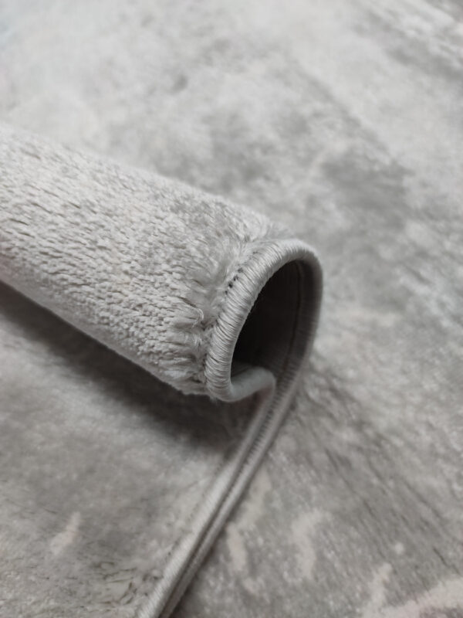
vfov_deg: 71.6
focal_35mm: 24
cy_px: 309
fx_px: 428
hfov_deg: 56.8
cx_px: 232
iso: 198
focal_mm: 6.72
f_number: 1.69
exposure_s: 1/100
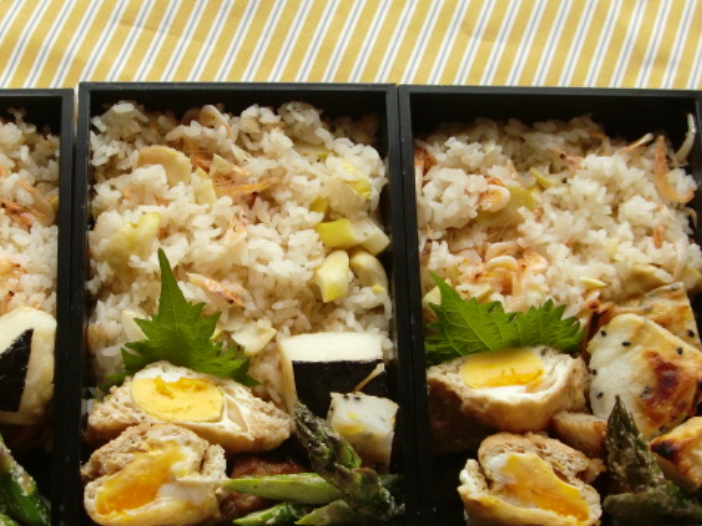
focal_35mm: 62
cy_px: 337
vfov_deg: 23.6
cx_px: 235
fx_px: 1257
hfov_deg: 31.0
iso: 200
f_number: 3.3
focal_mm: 8.2
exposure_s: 1/100
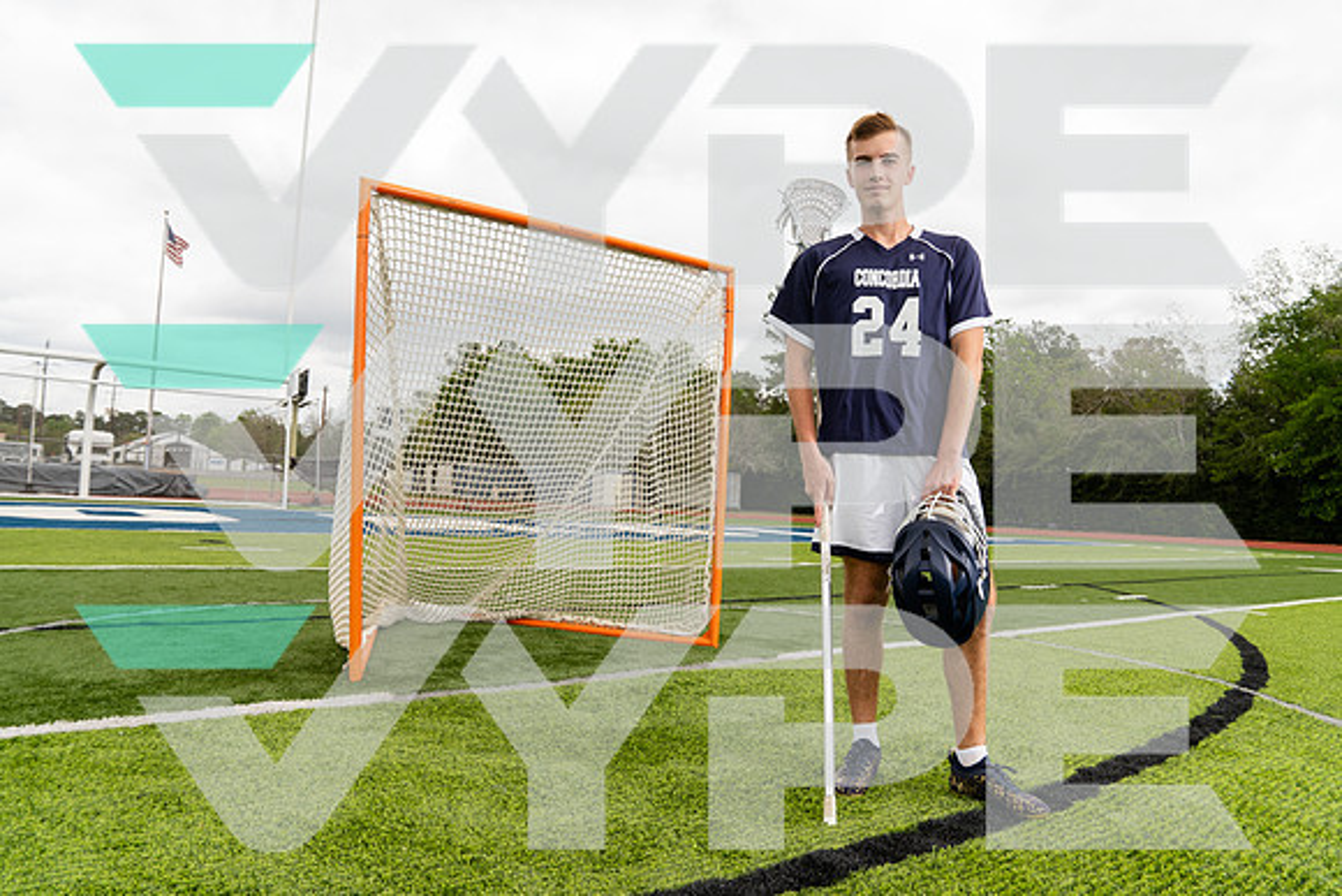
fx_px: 895
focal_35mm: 24
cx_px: 671
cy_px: 448
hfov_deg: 73.7
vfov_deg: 53.2
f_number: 7.1
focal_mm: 24
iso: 250
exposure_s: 1/250
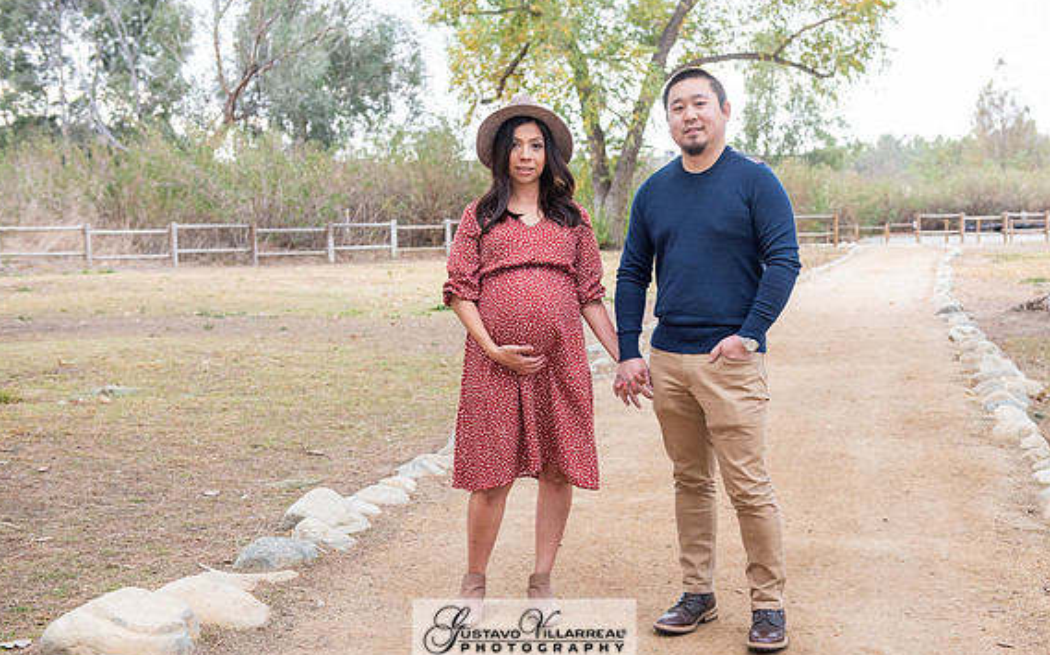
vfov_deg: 23.9
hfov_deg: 37.5
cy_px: 314
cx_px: 599
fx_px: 1544
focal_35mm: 54
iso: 500
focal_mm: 44
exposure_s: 1/125
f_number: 5
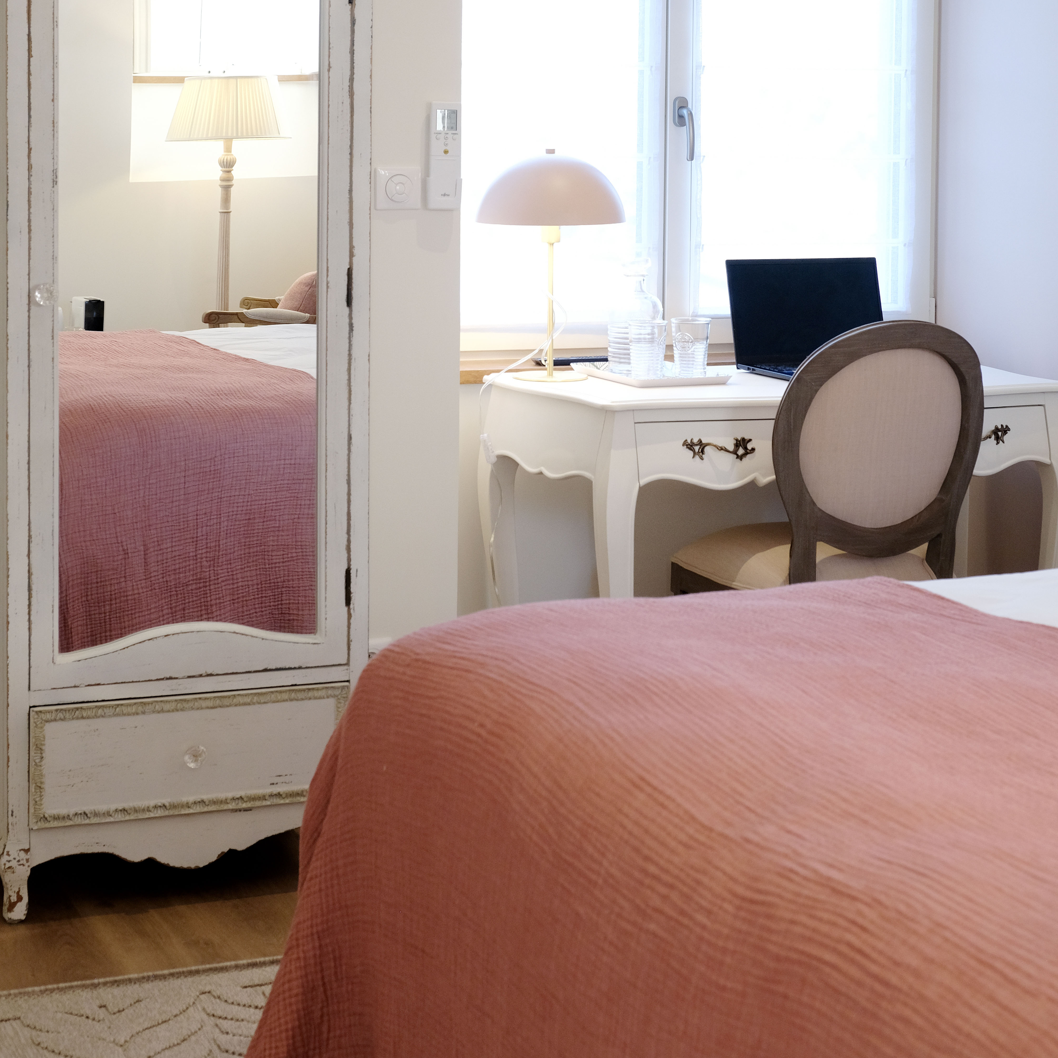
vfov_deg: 27.2
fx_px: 2178
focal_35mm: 63
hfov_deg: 27.3
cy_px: 414
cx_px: 522
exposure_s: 1/125
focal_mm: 32.1
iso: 800
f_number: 4.5
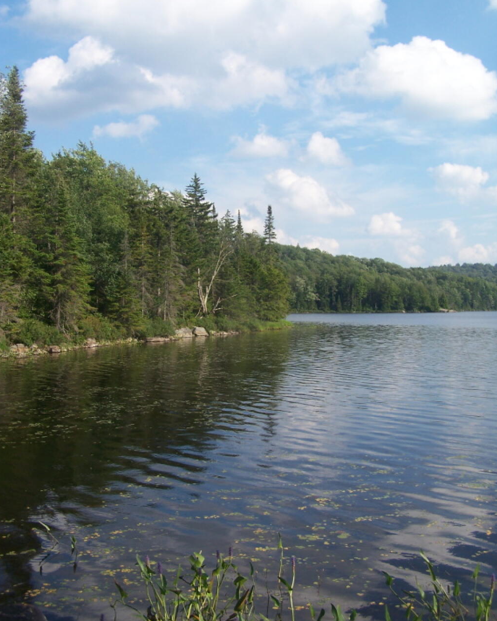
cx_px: 249
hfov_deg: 37.3
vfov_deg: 45.8
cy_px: 313
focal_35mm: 40
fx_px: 735
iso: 80
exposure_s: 1/640
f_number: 4
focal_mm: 6.3
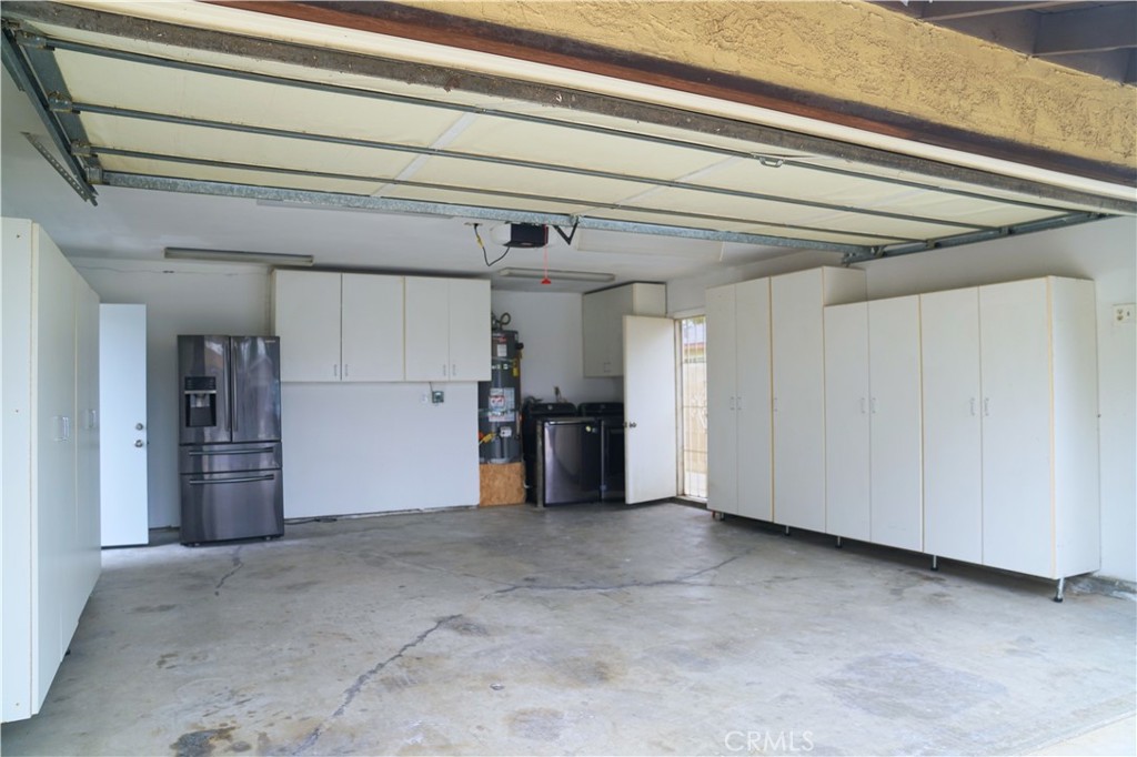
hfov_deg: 73.8
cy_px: 378
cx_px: 568
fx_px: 758
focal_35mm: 24
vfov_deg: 53.1
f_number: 4
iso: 320
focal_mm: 24
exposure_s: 1/160
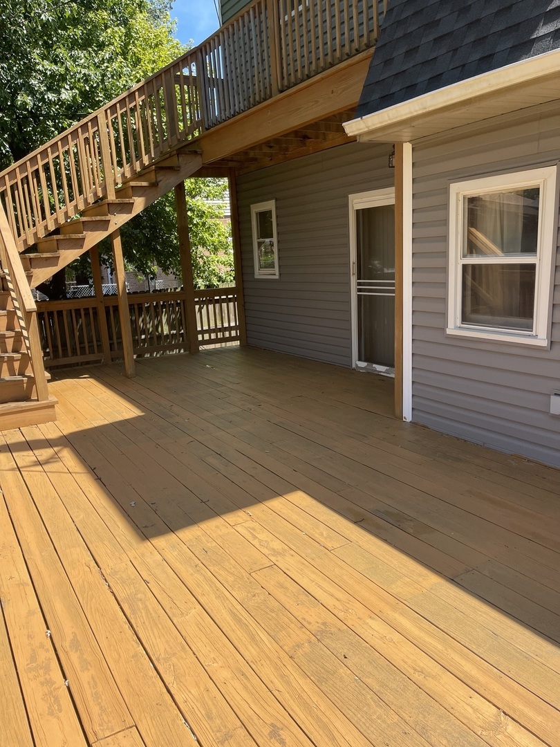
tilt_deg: -12.3
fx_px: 539
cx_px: 280
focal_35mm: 25
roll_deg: +2.9
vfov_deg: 69.4
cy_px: 374
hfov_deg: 54.9
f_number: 1.6
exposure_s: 1/1534
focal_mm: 5.1
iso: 32
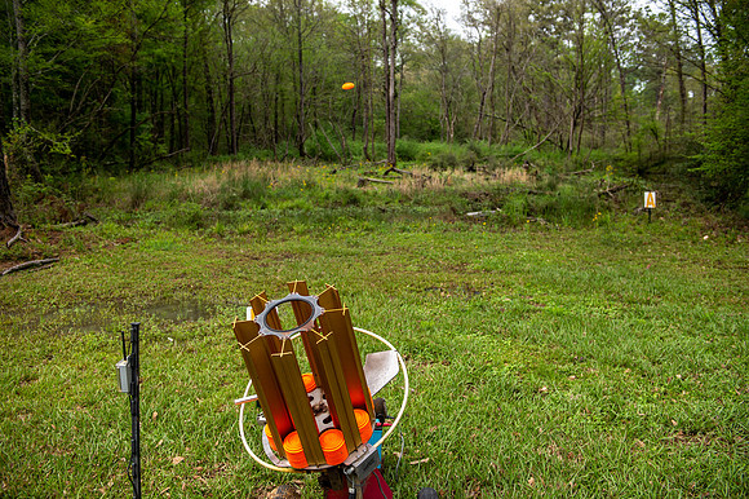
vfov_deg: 37.8
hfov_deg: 54.5
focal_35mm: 35
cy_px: 250
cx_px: 374
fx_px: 728
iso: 125
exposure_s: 1/1000
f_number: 4
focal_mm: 35
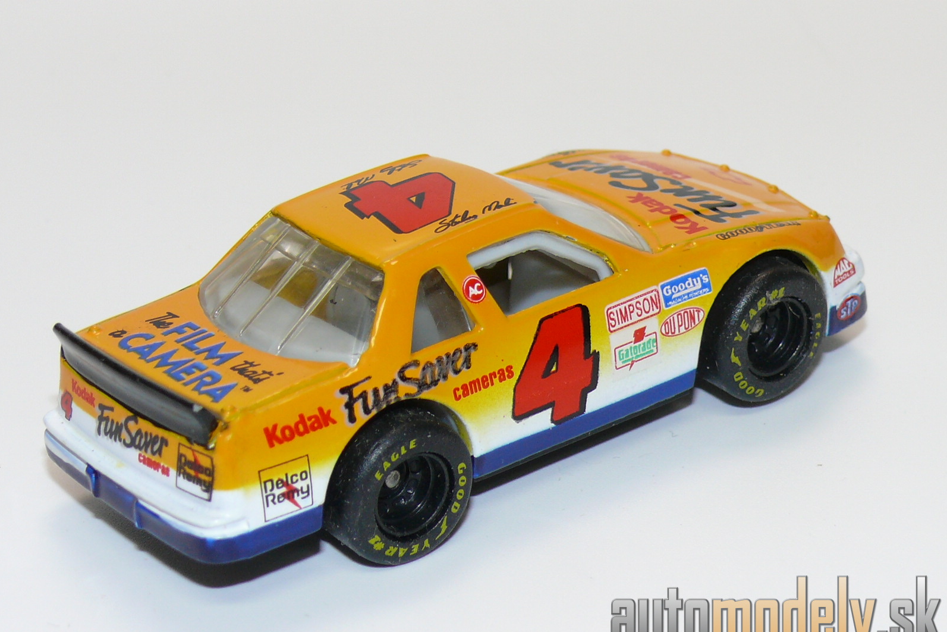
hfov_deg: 17.5
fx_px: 3078
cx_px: 474
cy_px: 309
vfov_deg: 11.7
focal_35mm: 117
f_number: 4
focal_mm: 14.1
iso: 100
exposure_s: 1/30
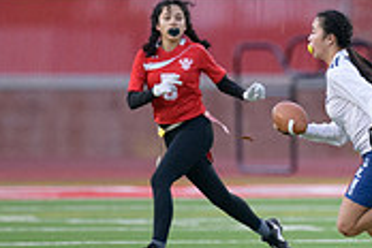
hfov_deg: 2.1
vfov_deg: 1.4
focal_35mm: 1001
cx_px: 340
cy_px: 151
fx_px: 10343
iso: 5600
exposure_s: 1/3200
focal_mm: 300
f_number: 2.8
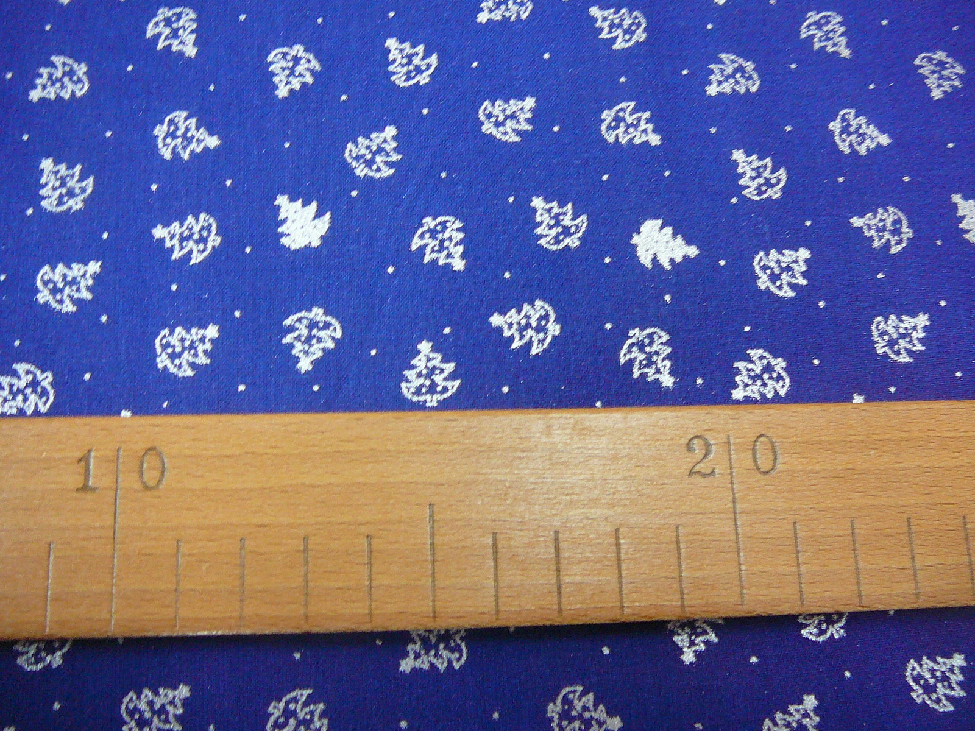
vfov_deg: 40.7
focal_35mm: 35
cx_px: 488
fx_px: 986
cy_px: 366
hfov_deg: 52.6
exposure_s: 1/10
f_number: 2.8
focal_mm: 5.2
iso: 200
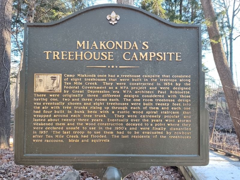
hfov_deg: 73.9
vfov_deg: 58.9
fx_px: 159
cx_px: 120
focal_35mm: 23
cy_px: 90
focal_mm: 5.56
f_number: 1.8
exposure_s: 1/120
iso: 202
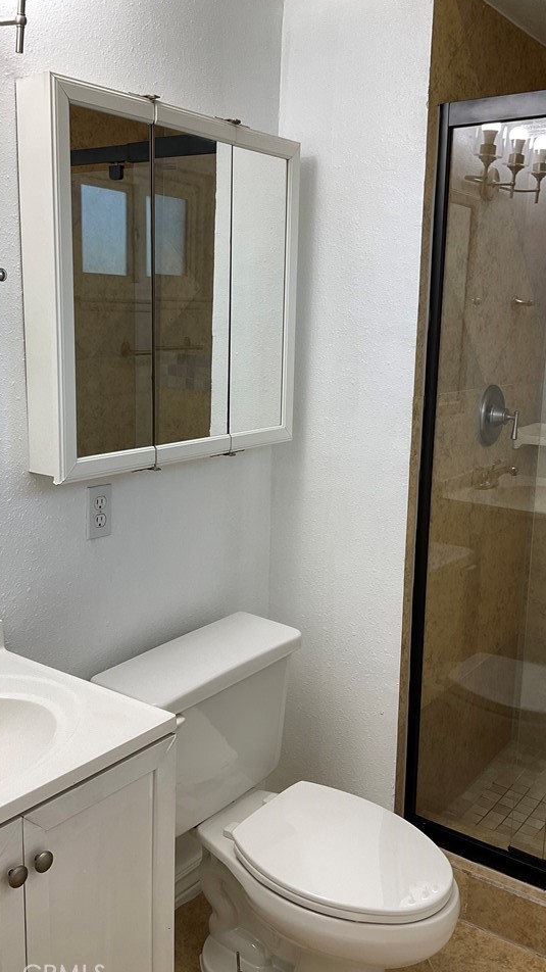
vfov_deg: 58.0
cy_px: 466
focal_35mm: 34
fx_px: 876
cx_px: 269
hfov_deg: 34.6
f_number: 1.8
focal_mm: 3
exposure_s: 1/60
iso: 50
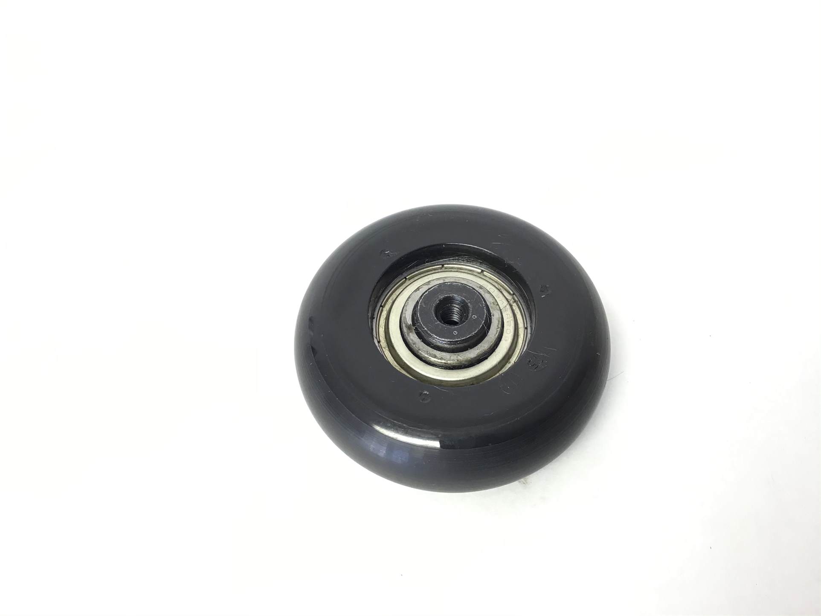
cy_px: 308
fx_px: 735
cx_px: 410
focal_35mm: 31
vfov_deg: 45.4
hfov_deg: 58.3
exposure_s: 1/33
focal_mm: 3.3
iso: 64
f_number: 2.4
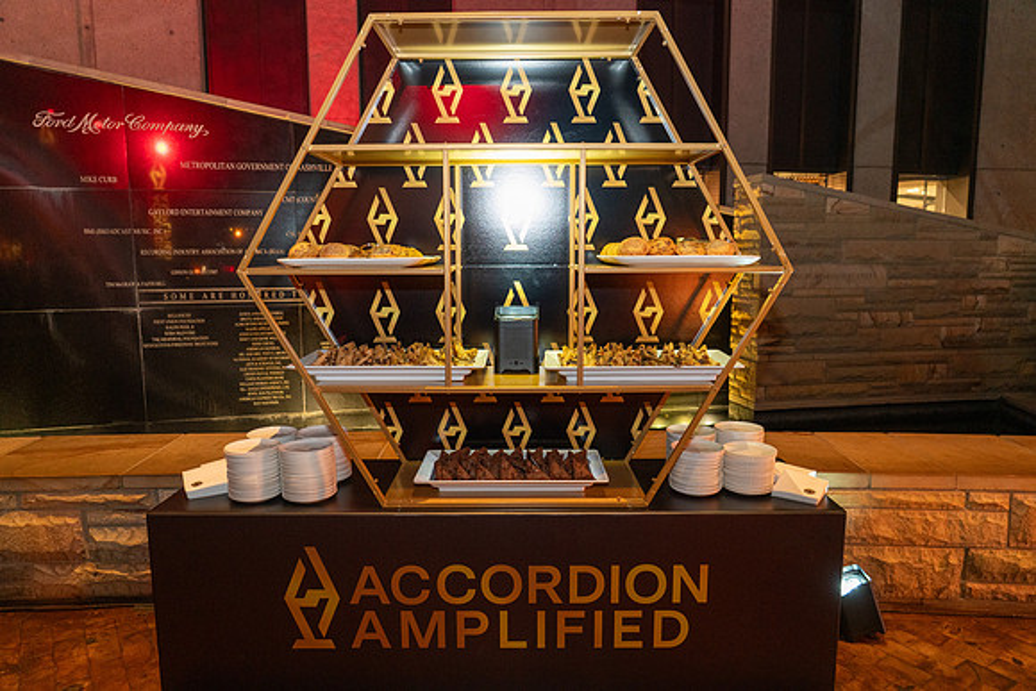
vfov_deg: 53.2
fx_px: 691
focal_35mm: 24
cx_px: 518
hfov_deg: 73.7
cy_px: 346
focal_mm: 24
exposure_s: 1/50
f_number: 4.5
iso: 3200
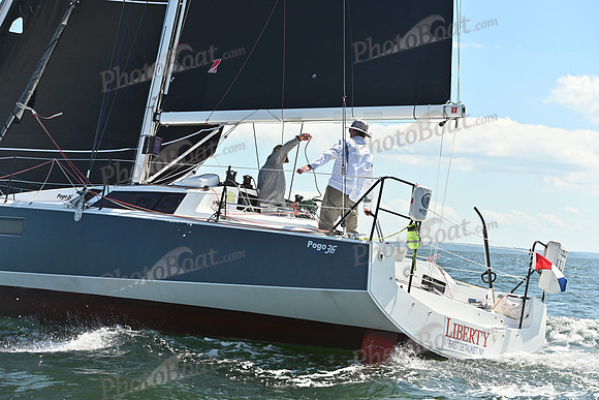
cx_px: 300
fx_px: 1165
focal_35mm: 70
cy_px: 200
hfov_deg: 28.8
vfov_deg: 19.5
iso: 250
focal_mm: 70
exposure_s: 1/1250
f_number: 6.3
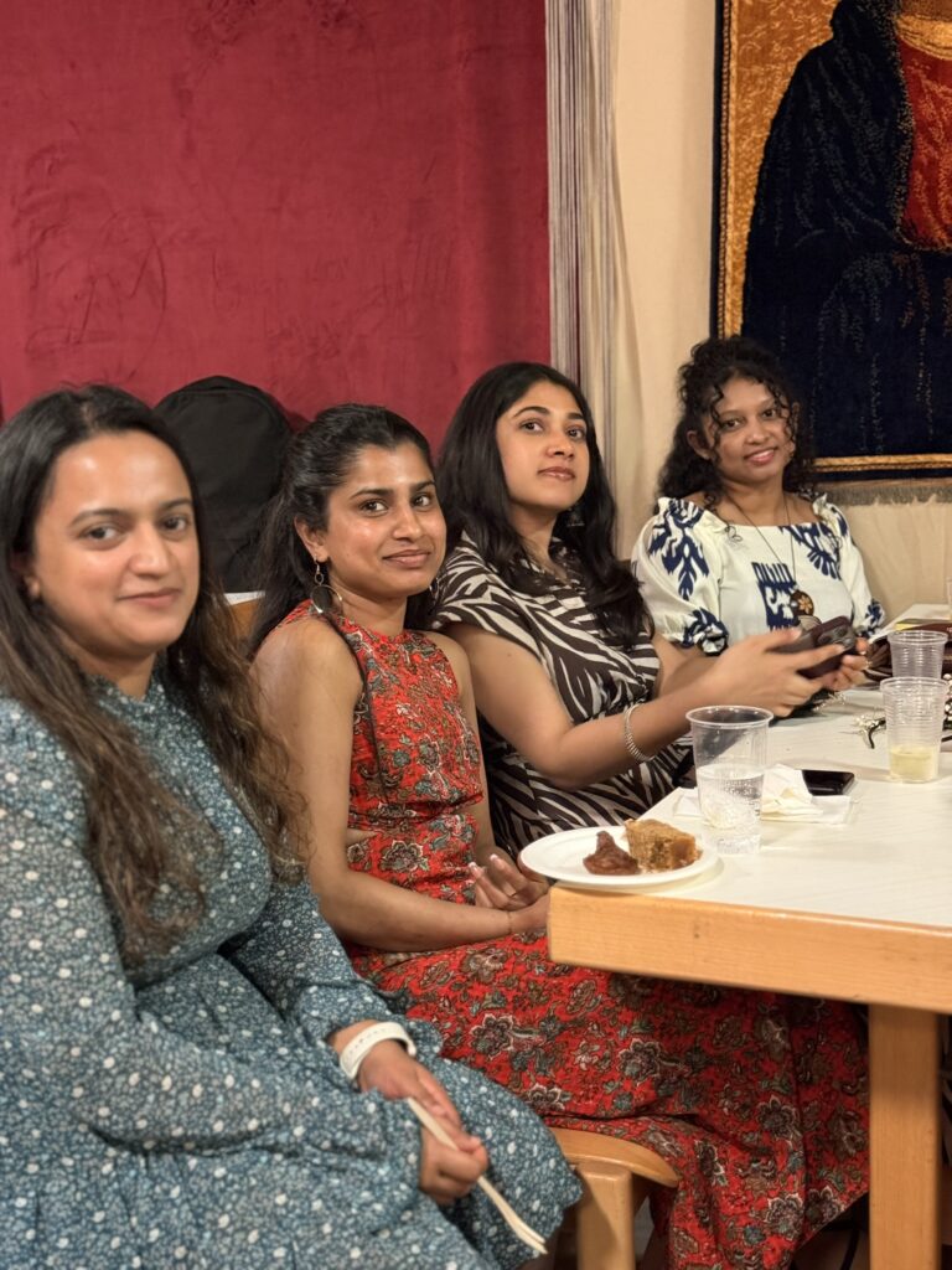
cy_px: 635
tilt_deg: -9.5
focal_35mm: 48
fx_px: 1760
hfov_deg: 30.3
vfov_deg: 39.7
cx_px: 476
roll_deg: +1.1
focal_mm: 6.76
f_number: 1.78
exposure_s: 1/25
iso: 640
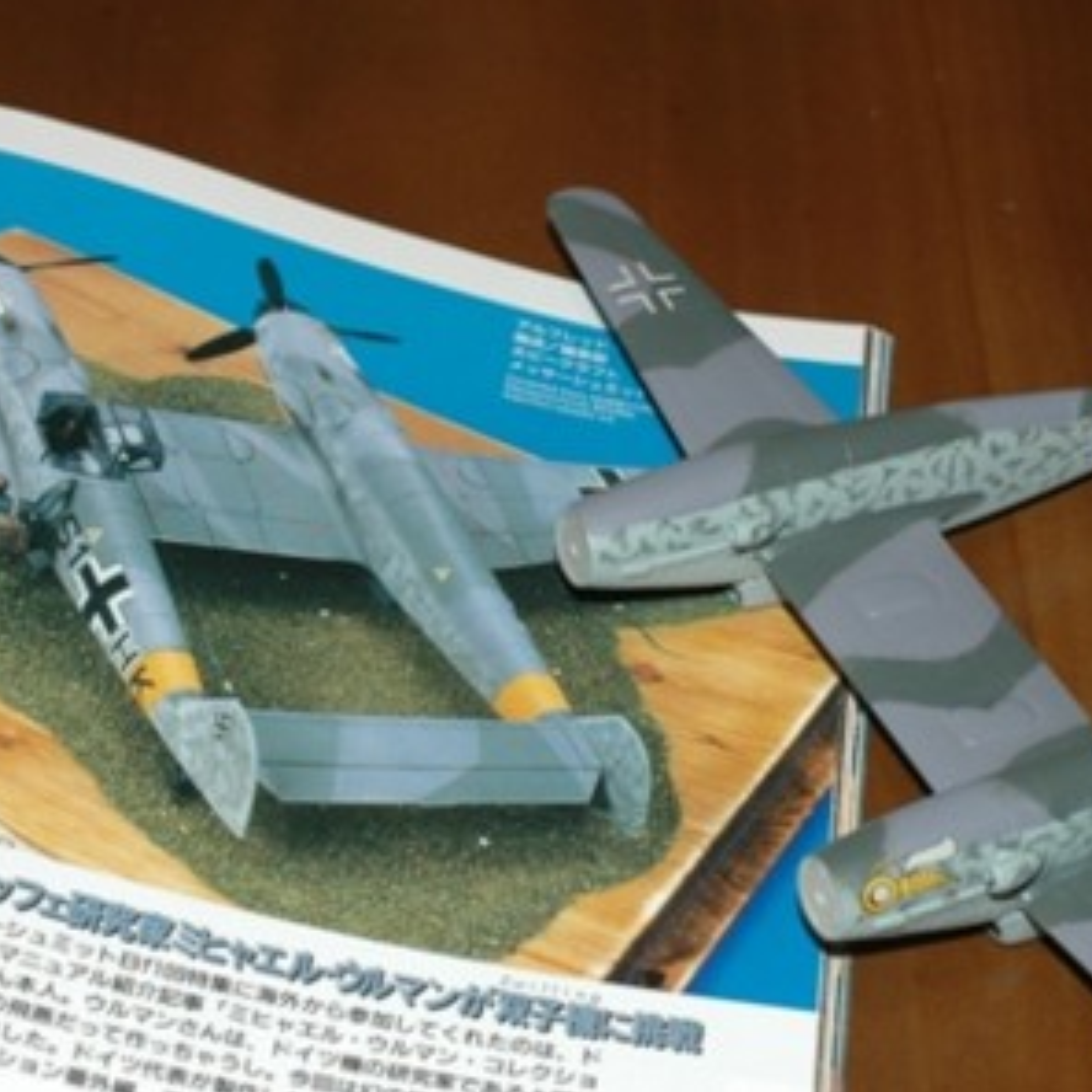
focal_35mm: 97
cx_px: 668
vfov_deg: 17.9
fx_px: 3462
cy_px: 546
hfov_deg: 17.9
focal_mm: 50
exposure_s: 1/60
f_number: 9
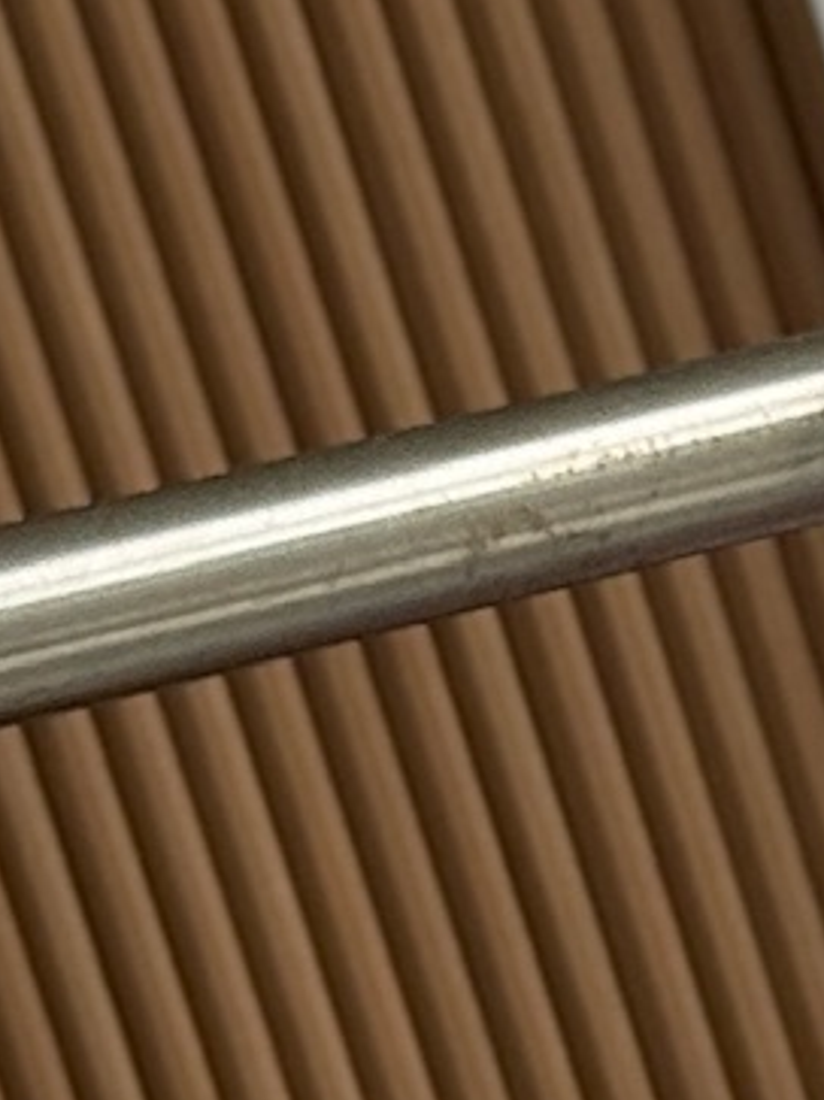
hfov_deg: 5.3
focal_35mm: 271
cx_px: 1781
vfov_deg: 7.1
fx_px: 8606
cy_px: 2103
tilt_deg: -5.2
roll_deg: +16.5
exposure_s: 1/488
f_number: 1.78
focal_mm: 6.76
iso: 64
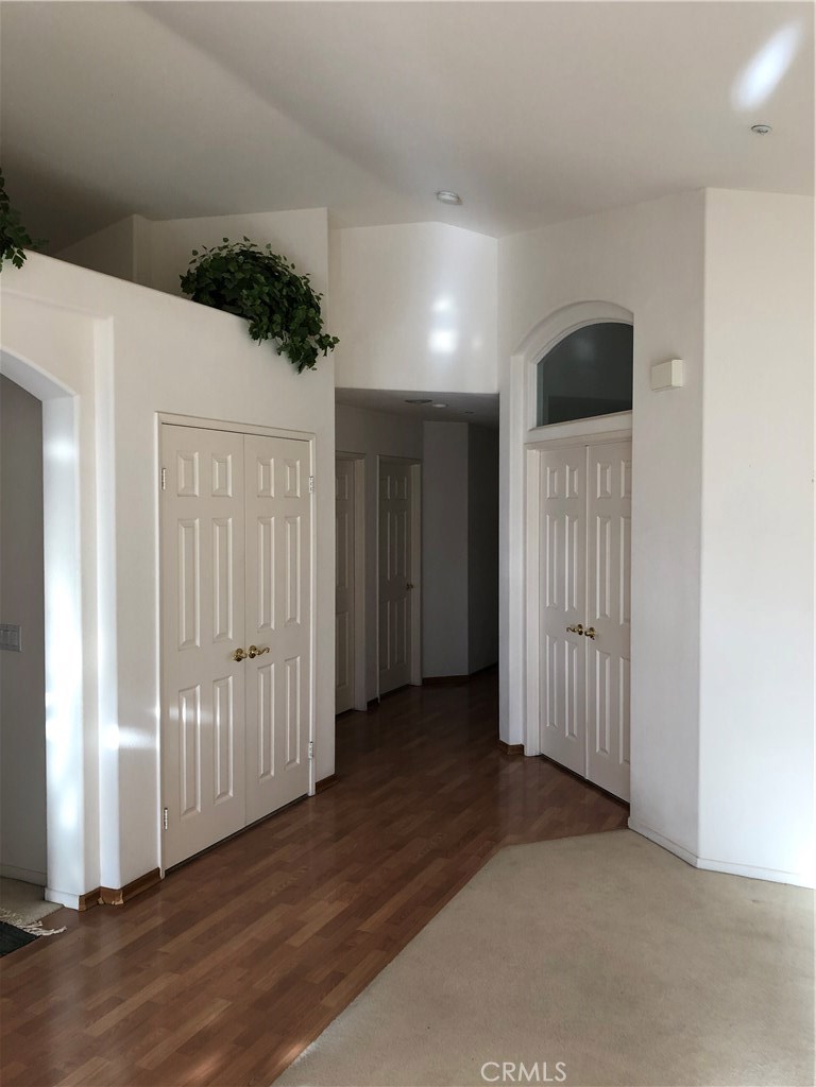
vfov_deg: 63.4
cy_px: 544
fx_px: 880
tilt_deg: -2.1
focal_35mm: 28
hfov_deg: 49.7
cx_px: 408
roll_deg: +0.2
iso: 32
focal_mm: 3.99
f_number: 1.8
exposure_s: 1/30
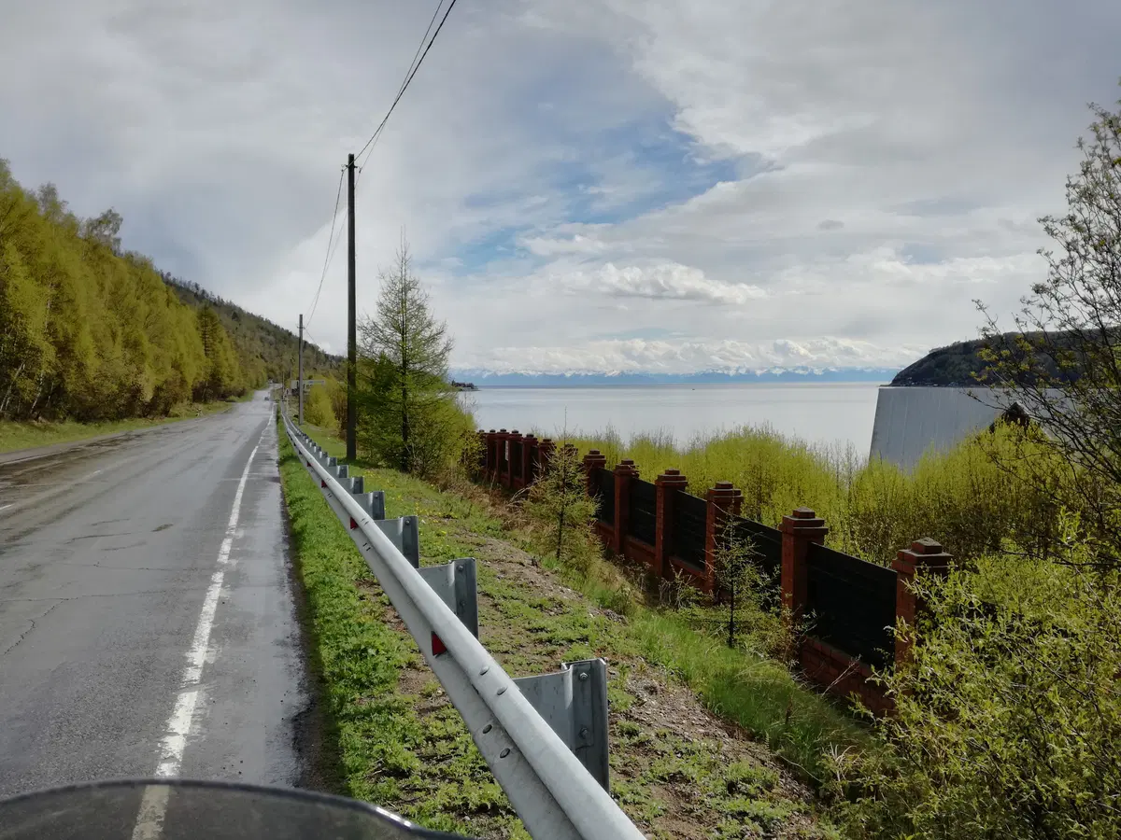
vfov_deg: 51.4
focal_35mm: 27
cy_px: 420
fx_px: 874
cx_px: 560
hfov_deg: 65.3
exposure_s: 1/942
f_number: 2
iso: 50
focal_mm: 3.79
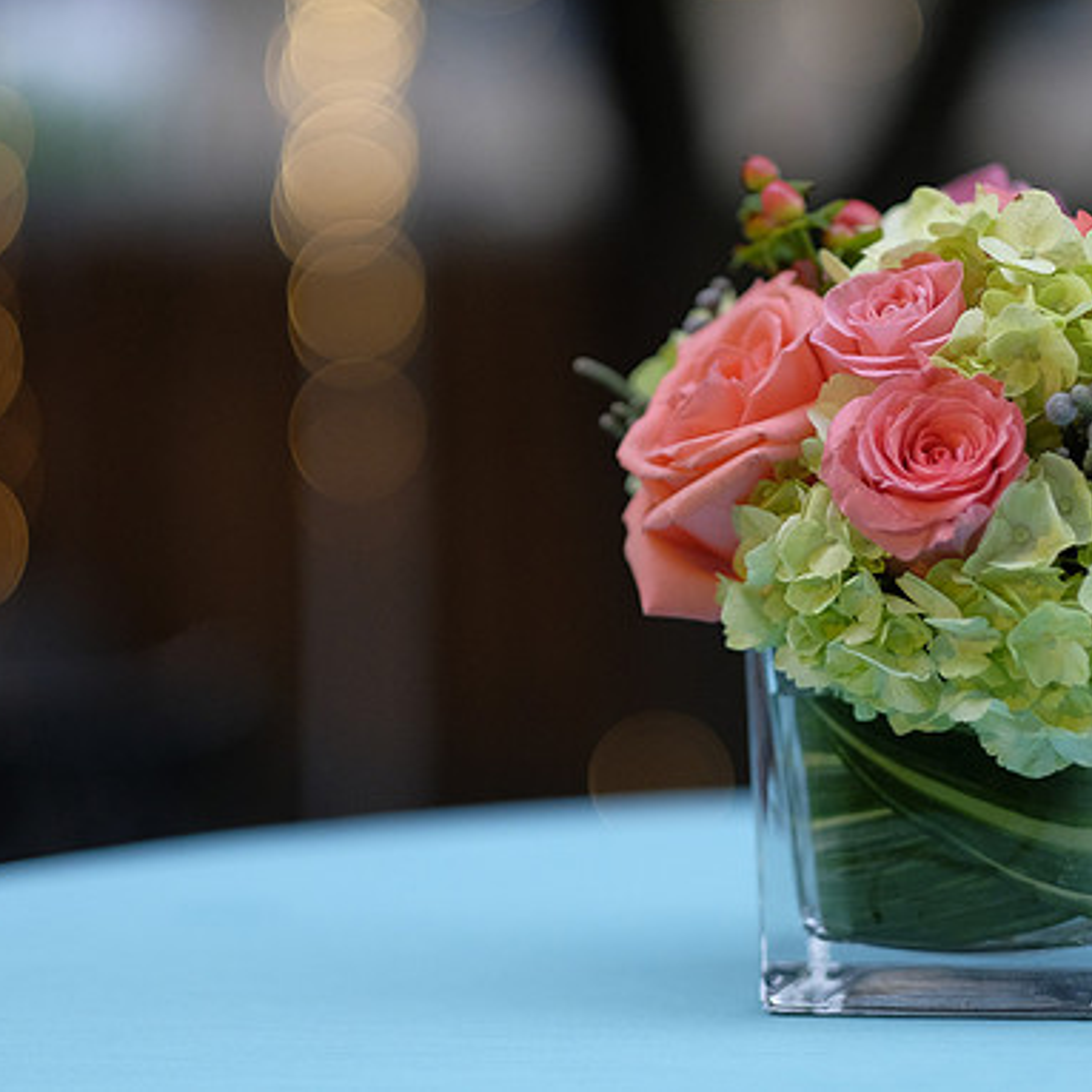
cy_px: 543
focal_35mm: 108
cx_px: 696
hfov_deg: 16.1
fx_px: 3855
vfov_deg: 16.1
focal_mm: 56
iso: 1000
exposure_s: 1/1400
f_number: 1.2
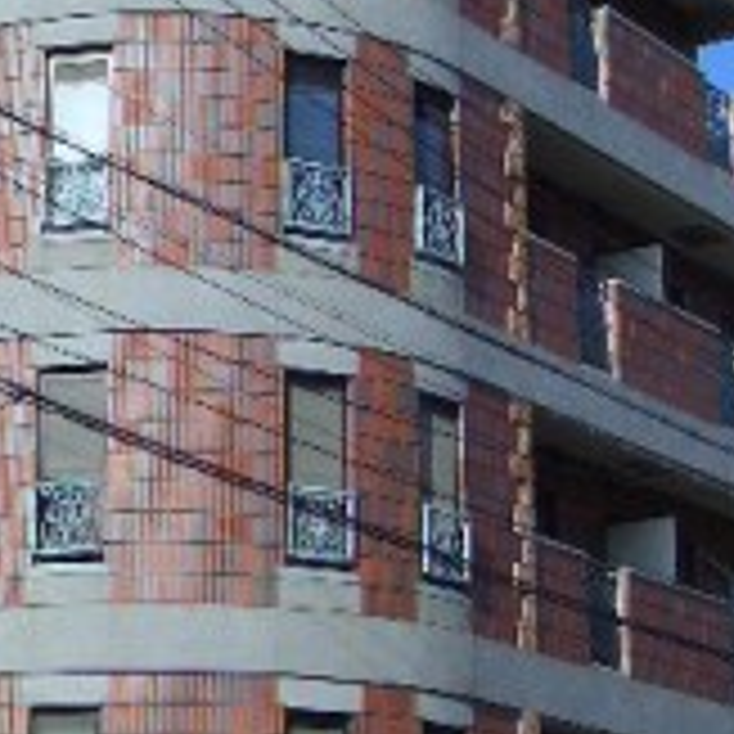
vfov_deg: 16.3
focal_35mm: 107
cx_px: 180
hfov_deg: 16.2
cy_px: 311
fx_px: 2567
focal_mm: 9.2
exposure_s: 1/500
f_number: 5
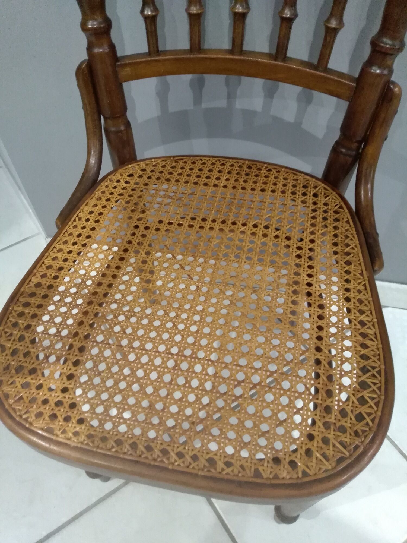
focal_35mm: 26
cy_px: 272
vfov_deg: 67.3
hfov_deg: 53.1
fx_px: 408
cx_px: 204
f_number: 2
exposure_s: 1/14.3
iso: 1095
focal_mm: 3.54
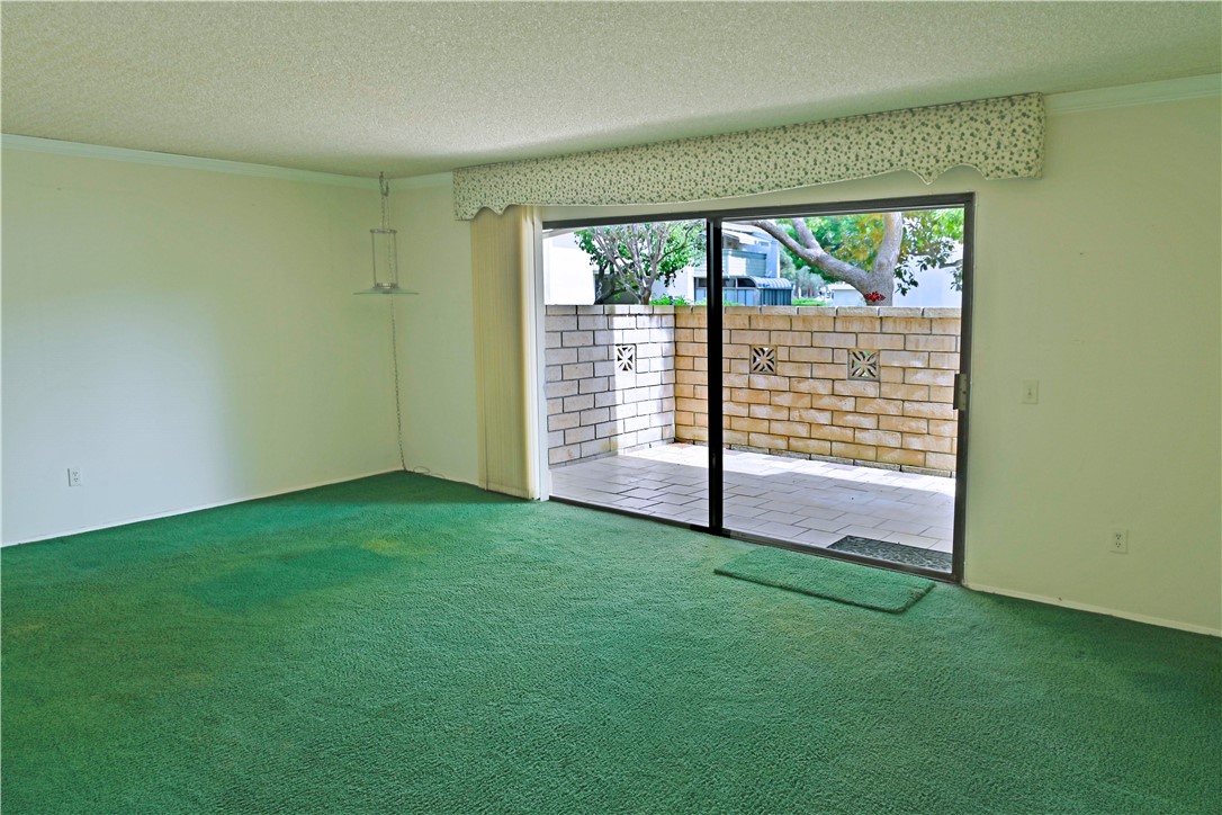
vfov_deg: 53.1
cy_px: 408
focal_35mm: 24
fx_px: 815
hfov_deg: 73.7
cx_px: 611
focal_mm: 24
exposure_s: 1/15
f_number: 11
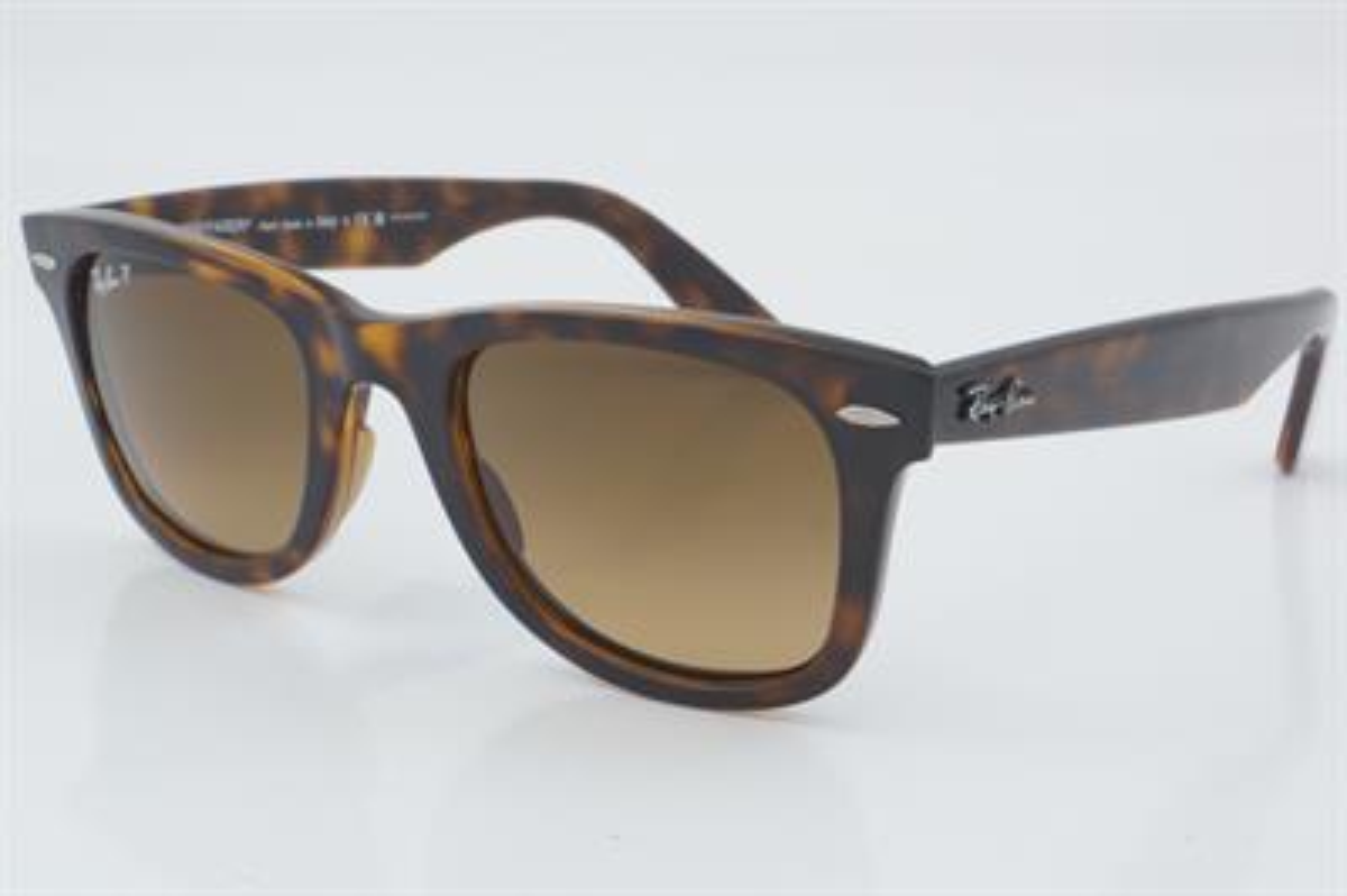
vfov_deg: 18.2
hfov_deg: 27.0
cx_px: 674
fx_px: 2804
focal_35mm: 75
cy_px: 448
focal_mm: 50
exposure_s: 1/3
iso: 100
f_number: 32
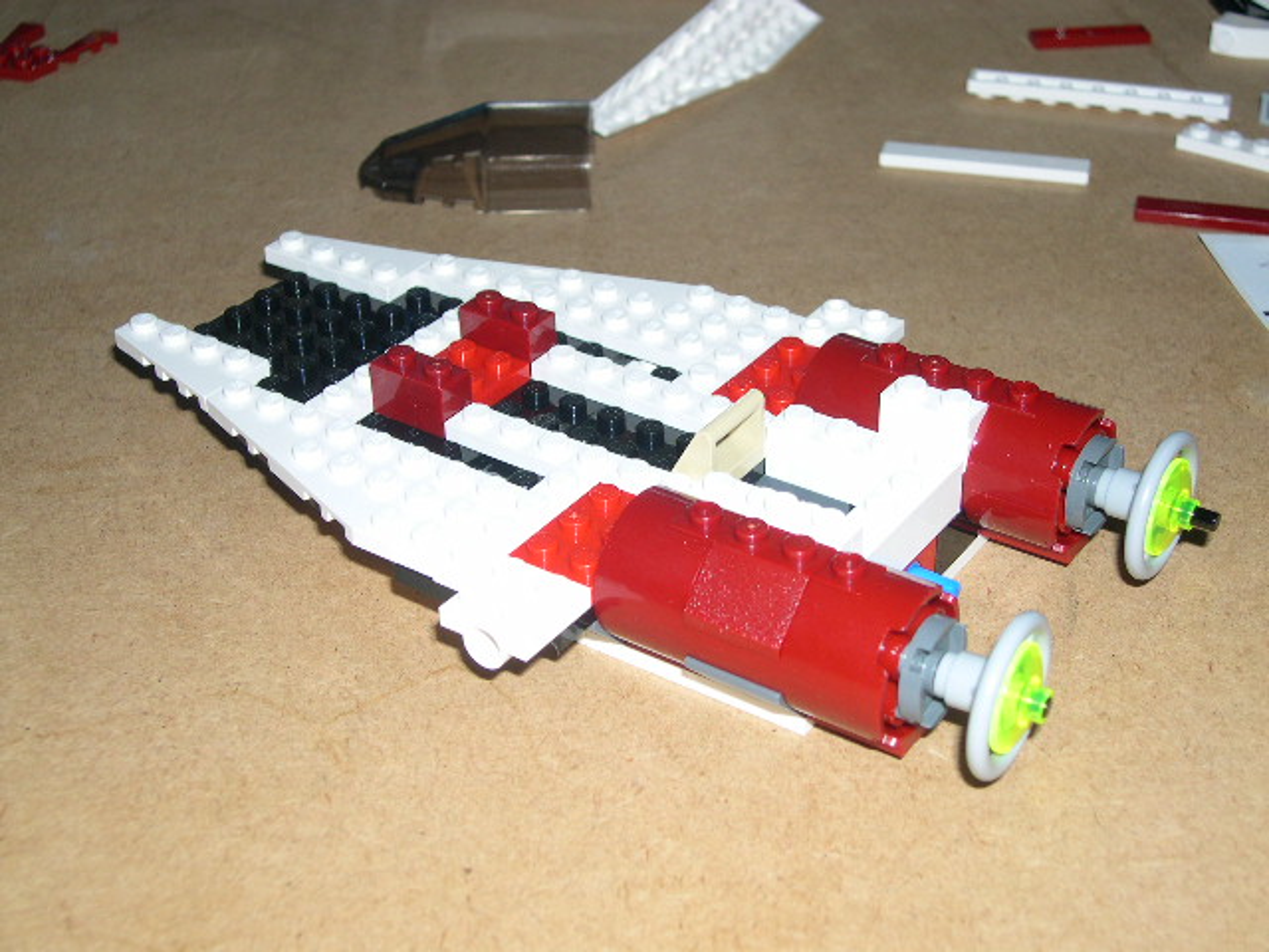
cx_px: 634
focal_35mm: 52
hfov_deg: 36.8
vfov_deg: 28.0
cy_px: 476
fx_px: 1906
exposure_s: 1/60
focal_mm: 11.1
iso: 100
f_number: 3.2
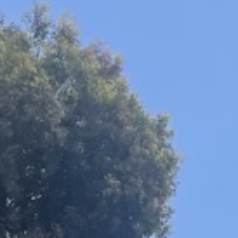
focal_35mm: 184
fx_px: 1431
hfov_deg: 9.3
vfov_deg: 8.9
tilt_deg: +6.8
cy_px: 480
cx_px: 325
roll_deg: +0.0
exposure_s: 1/6494
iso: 32
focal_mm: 4.2
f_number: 1.6
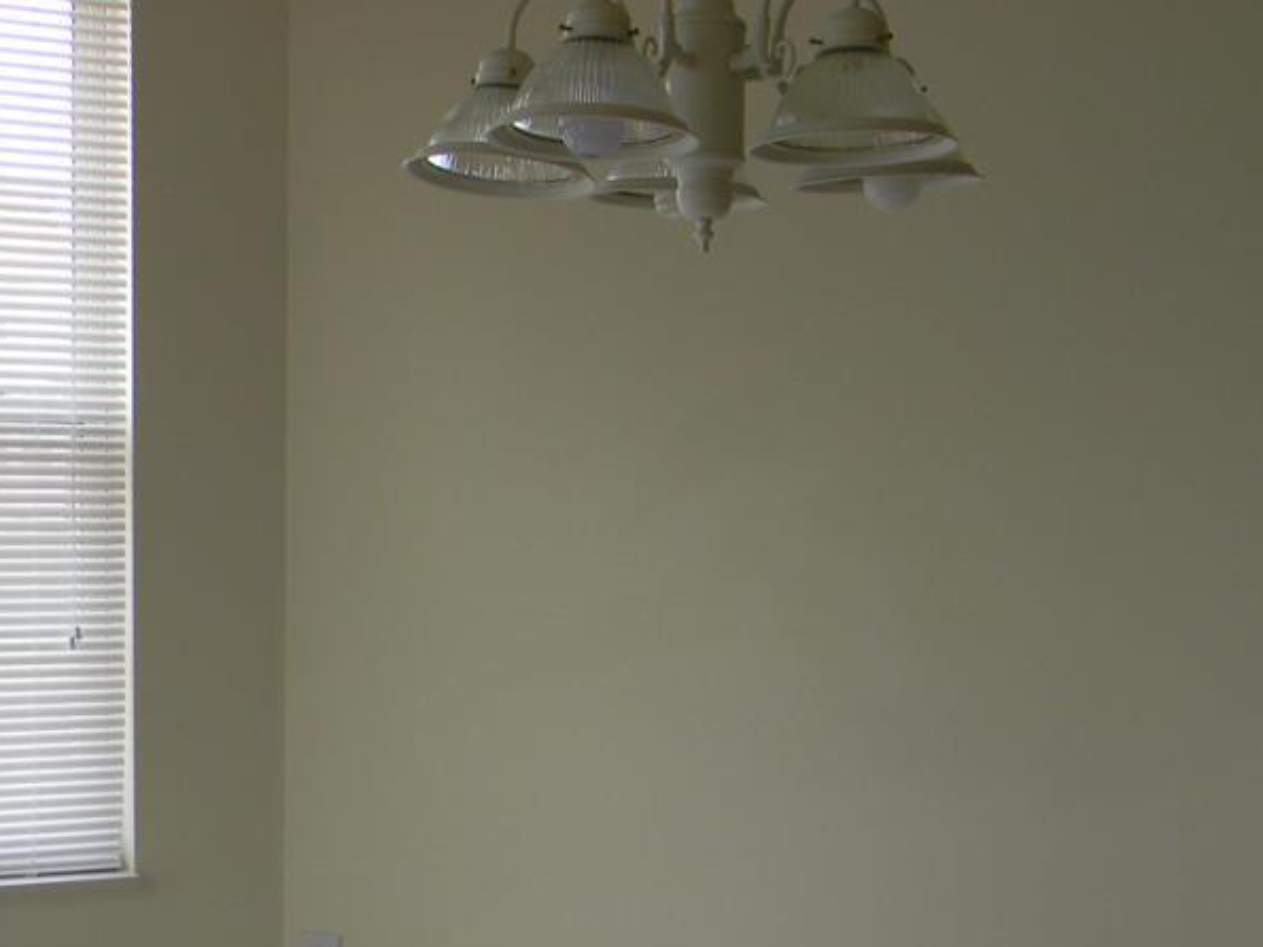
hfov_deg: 31.2
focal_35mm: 62
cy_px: 758
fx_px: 2262
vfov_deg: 23.3
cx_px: 601
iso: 80
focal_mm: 6.4
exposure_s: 1/75
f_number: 3.7
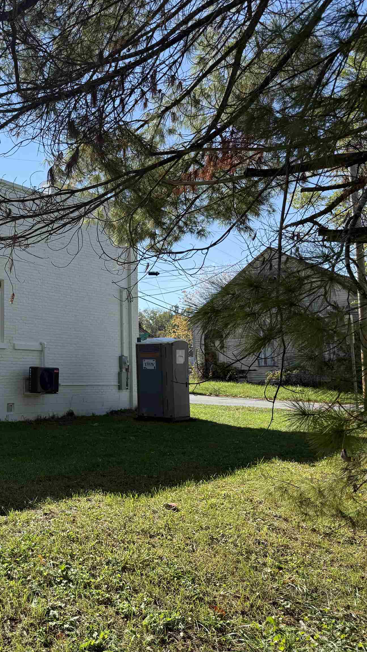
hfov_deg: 30.6
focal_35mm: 35
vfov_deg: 56.6
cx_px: -23
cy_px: 325
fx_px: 605
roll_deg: -0.6
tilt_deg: +4.3
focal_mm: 6.76
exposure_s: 1/3425
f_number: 1.78
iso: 100
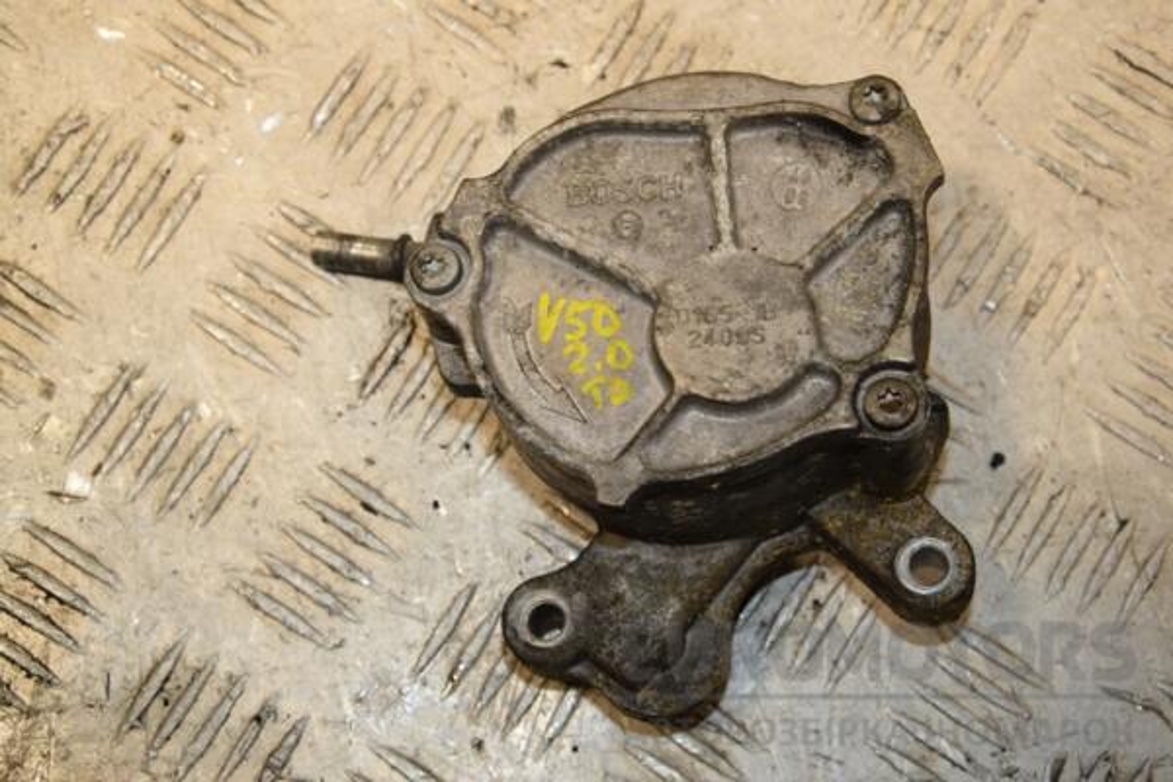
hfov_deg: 27.0
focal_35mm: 75
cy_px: 391
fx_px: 2444
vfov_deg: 18.2
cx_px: 586
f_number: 8
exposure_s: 1/200
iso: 800
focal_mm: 50
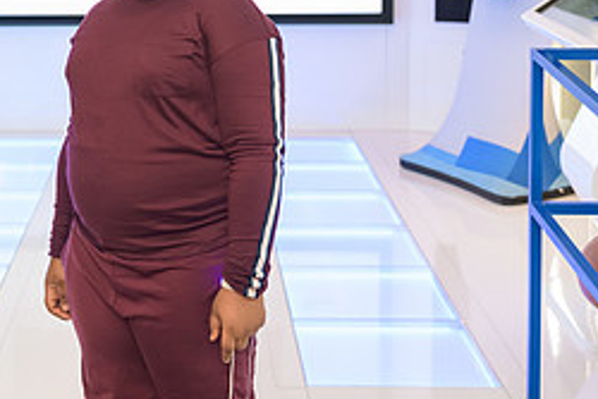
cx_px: 148
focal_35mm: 79
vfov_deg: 16.7
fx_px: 1313
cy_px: -49
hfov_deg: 25.4
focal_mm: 34
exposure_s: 1/125
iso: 800
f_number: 3.2
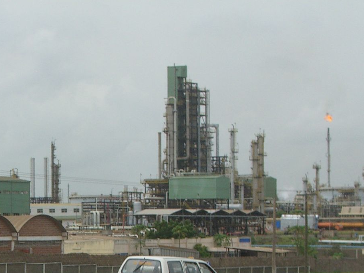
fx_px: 1872
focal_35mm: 178
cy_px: 303
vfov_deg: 8.3
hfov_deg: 11.0
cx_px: 46
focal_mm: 12.8
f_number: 6.5
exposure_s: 1/250
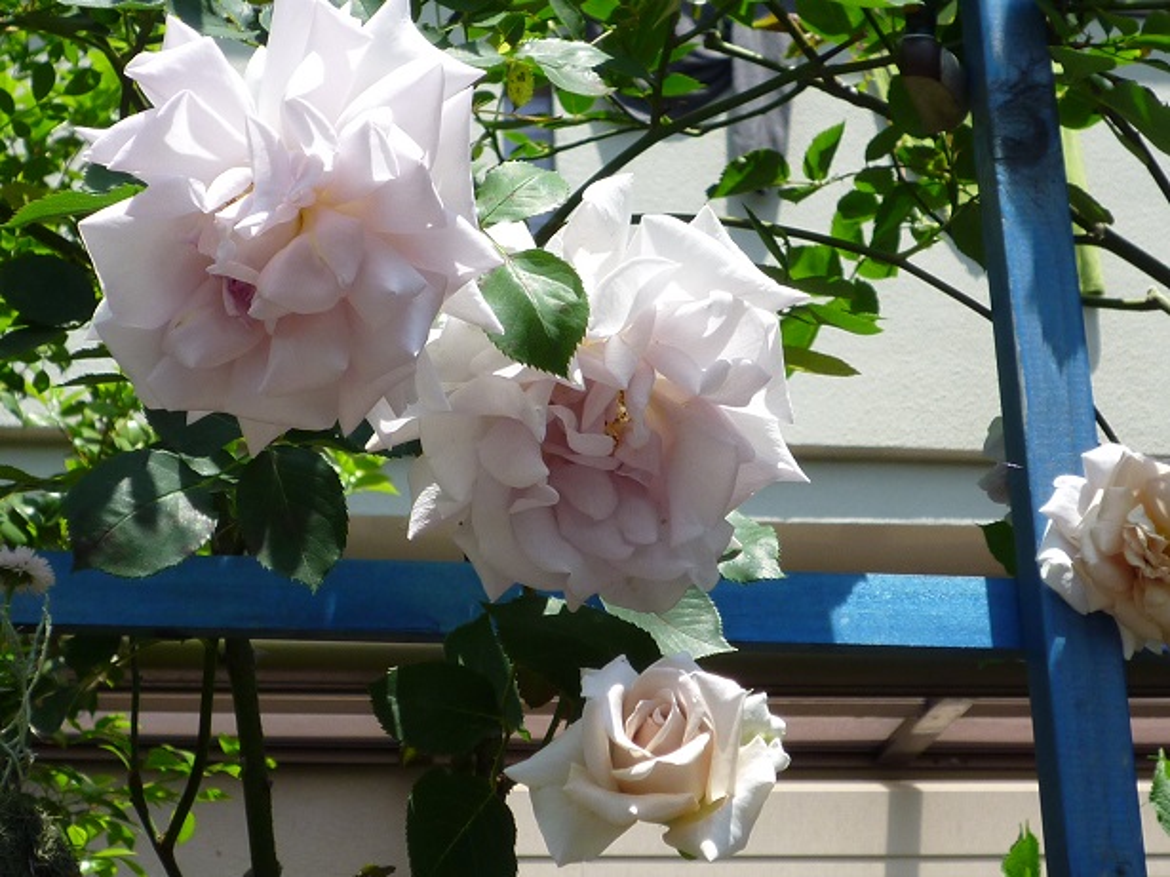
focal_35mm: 92
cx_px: 585
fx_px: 3109
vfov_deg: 16.1
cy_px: 438
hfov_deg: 21.3
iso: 80
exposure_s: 1/500
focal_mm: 8.3
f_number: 4.3
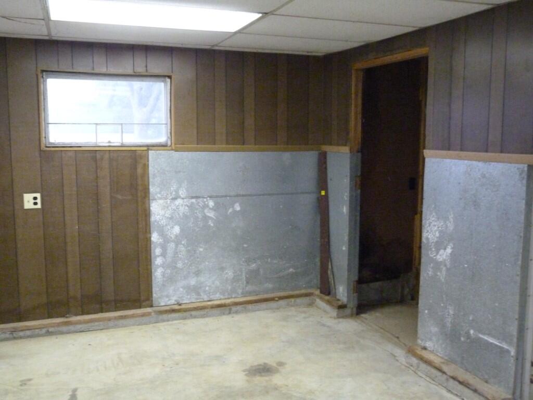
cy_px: 200
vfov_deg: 42.9
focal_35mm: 33
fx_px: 508
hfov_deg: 55.4
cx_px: 266
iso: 800
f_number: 3
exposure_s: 1/50
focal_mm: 5.9
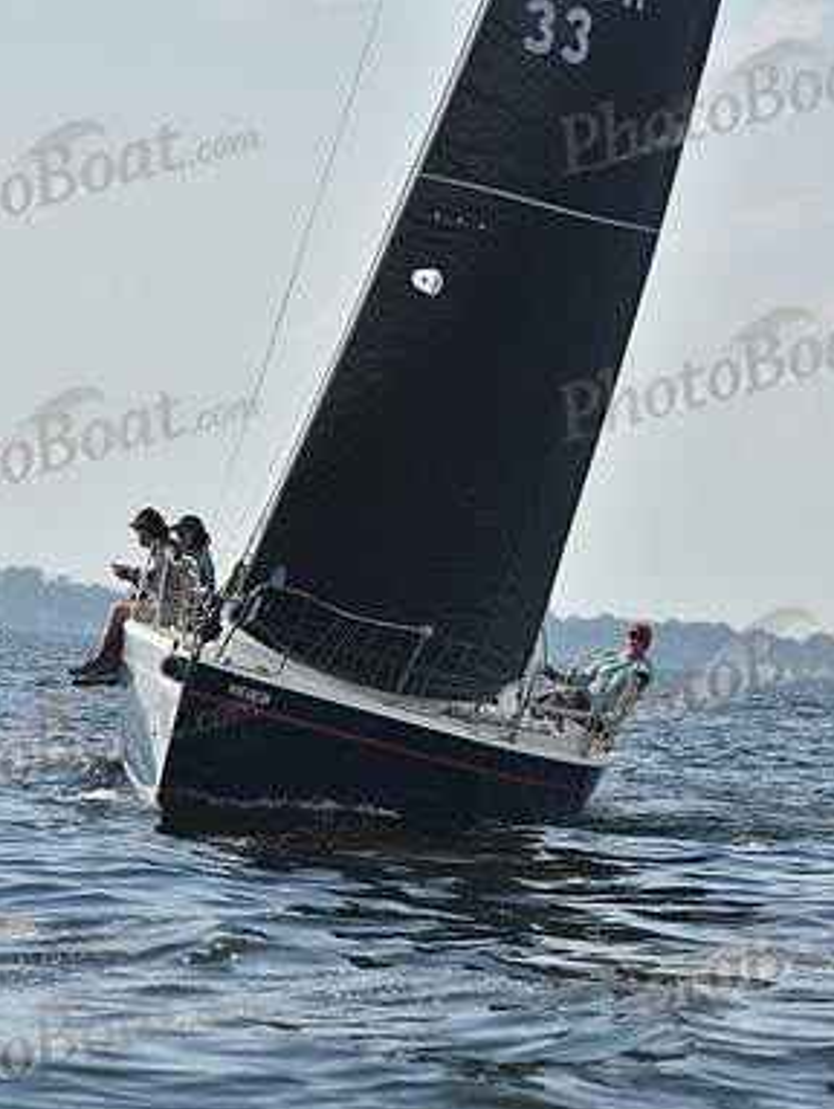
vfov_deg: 6.8
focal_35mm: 291
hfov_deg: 5.1
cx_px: 411
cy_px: 557
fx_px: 9332
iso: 250
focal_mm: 200
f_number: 8
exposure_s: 1/1250
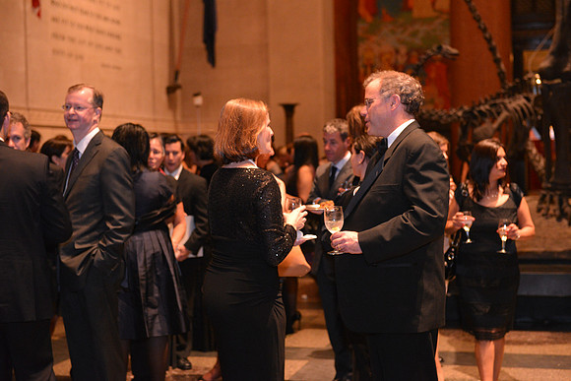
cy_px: 190
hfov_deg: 33.4
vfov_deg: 22.6
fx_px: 952
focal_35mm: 60
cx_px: 286
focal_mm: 60
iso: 3600
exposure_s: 1/60
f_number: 3.2
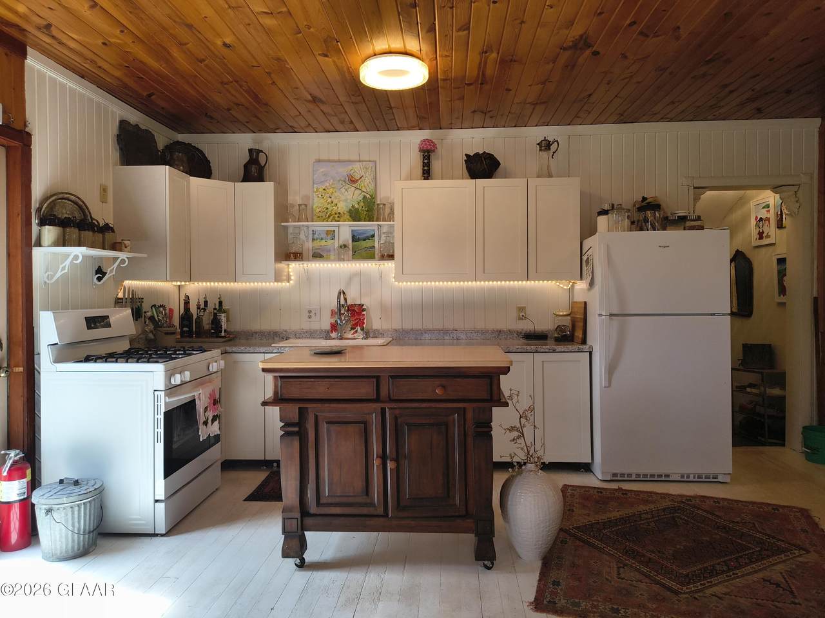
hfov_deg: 71.6
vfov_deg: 56.8
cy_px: 309
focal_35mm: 24
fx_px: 572
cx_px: 412
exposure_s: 1/138
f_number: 1.8
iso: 100
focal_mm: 5.56
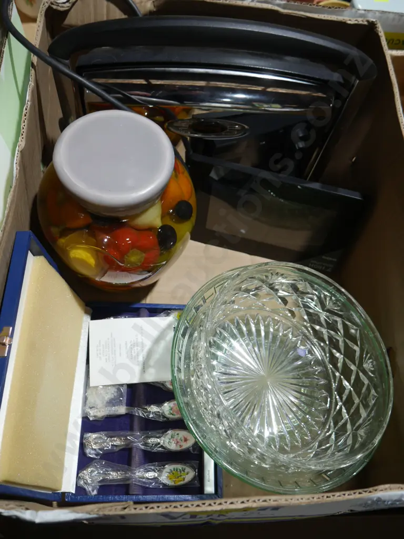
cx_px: 202
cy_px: 270
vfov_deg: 60.0
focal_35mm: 30
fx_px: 467
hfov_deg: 46.8
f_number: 3.6
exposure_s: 1/60
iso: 200
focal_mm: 15
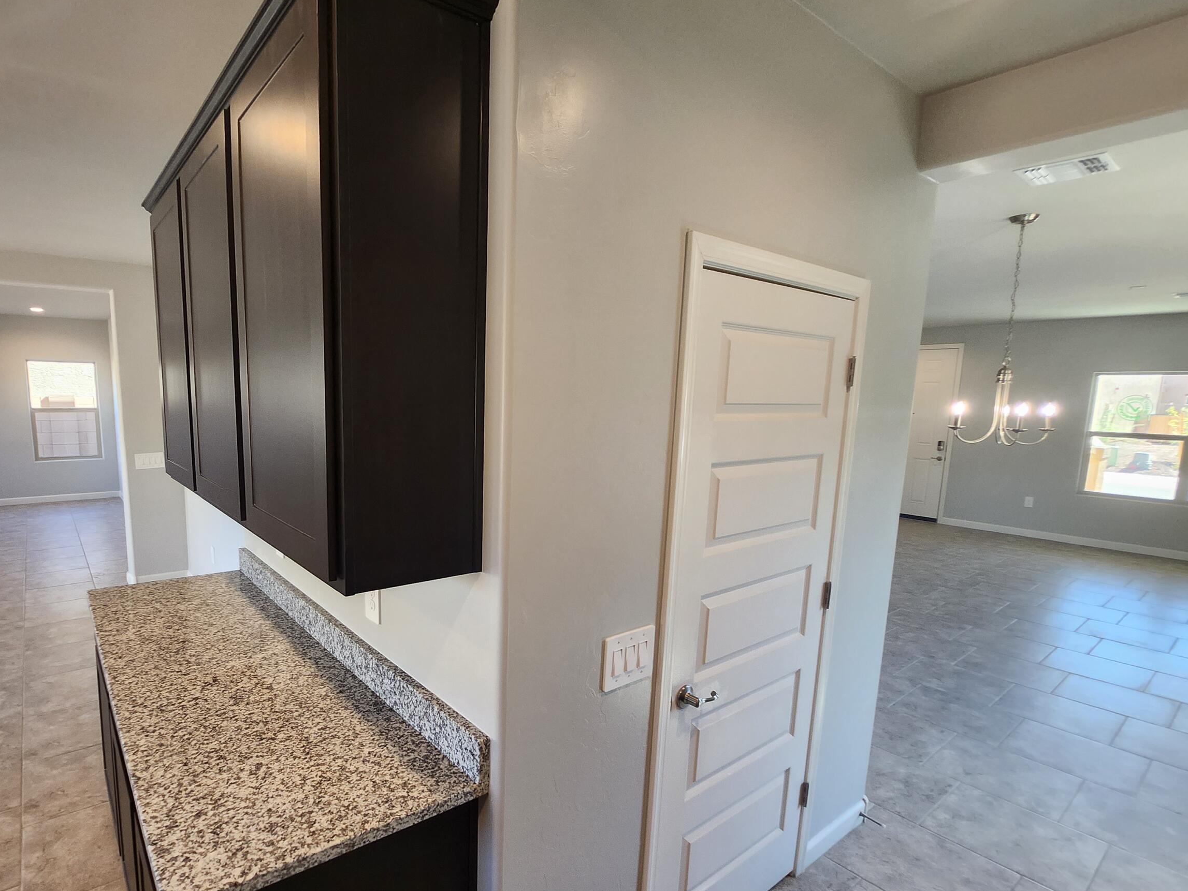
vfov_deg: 74.5
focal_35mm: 17
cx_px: 475
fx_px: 583
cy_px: 494
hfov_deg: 89.9
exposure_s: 1/60
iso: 125
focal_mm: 1.7
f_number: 2.2
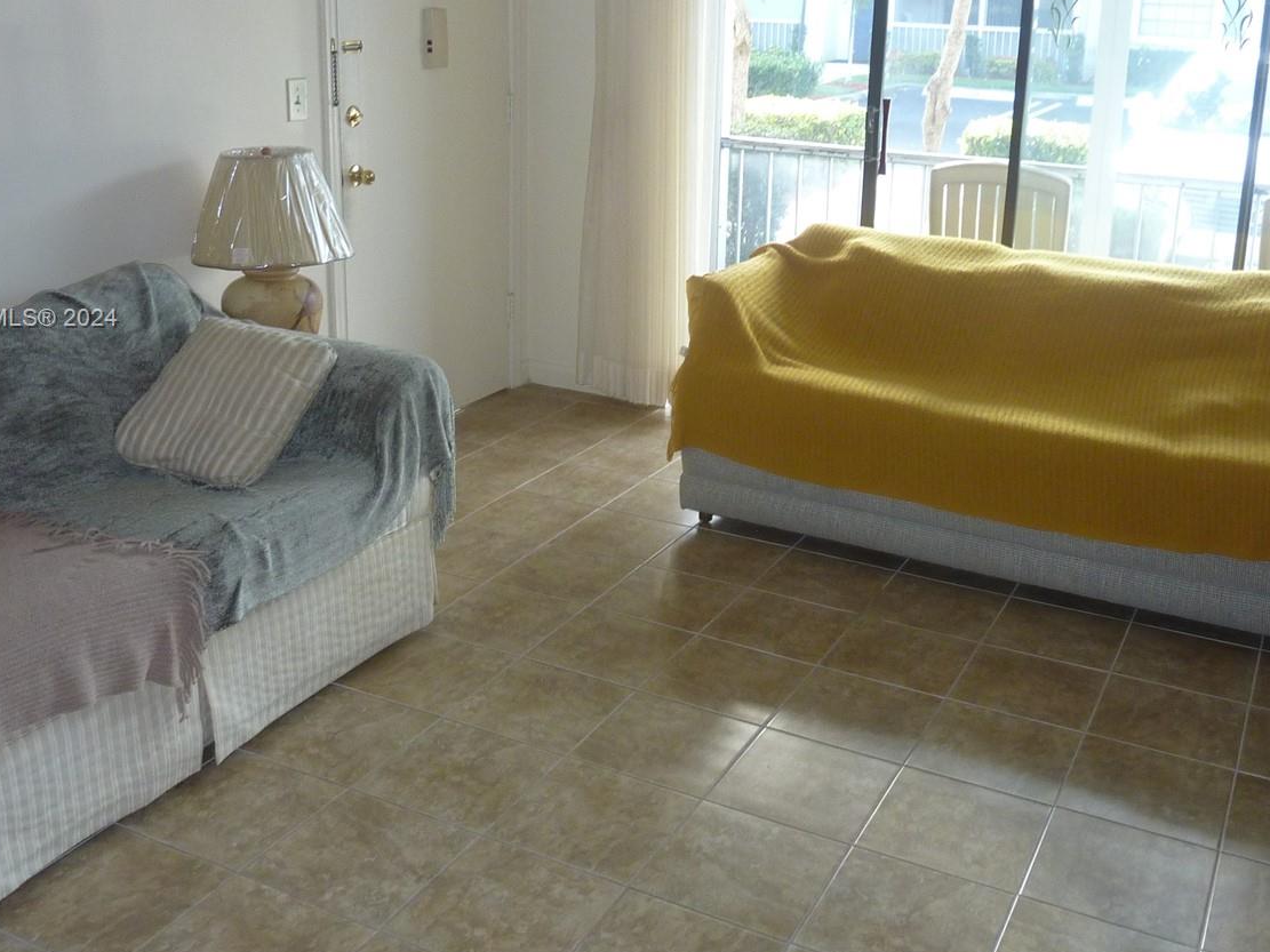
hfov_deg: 51.3
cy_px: 320
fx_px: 1321
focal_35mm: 36
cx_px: 666
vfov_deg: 39.2
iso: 160
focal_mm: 4.1
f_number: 3.3
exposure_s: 1/30
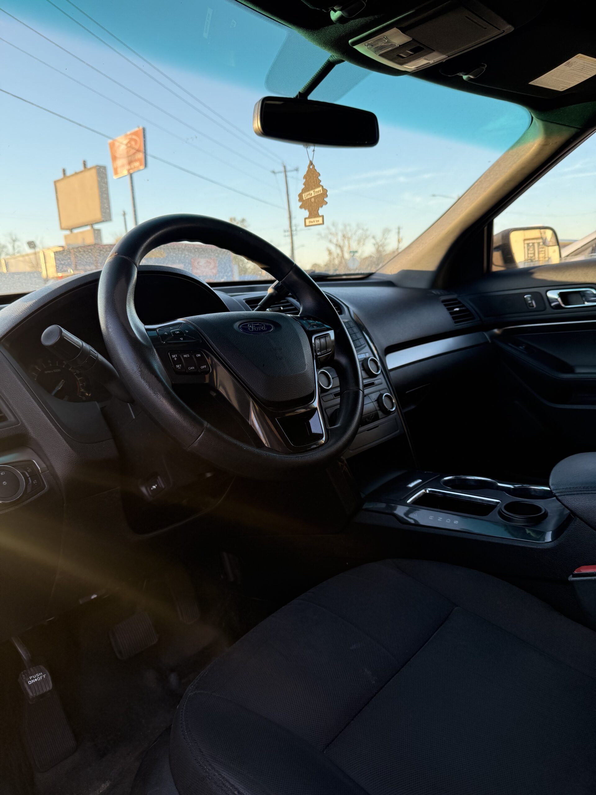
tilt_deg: -11.9
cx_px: 298
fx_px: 551
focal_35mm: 24
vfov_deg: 71.6
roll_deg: +3.3
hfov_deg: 56.8
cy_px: 398
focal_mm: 6.76
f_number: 1.78
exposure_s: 1/251
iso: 100
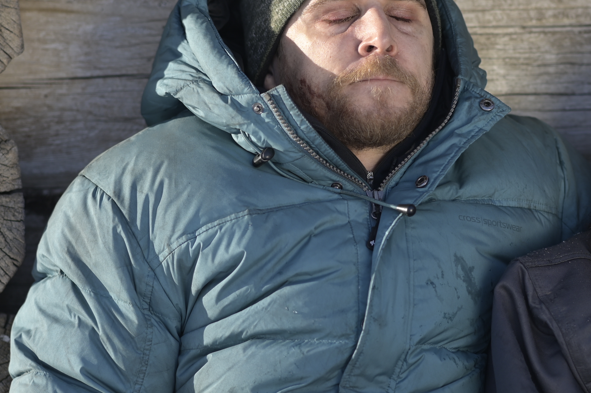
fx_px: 3938
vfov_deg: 5.7
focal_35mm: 240
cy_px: 200
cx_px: 437
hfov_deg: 8.6
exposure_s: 1/1250
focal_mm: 105
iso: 100
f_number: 2
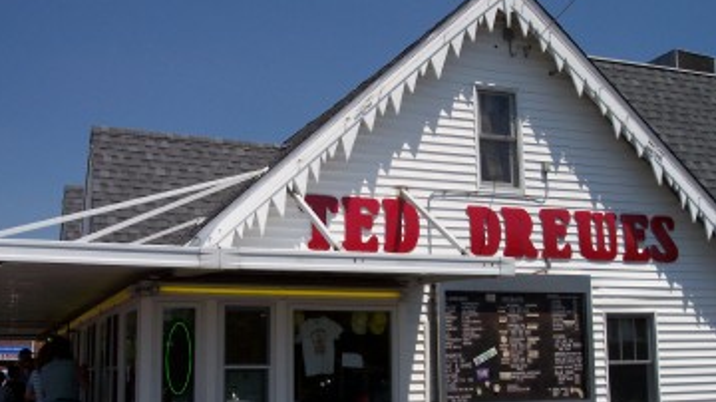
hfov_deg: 44.6
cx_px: 352
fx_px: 873
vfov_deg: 25.9
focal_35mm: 46
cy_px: 203
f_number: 4.8
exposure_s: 1/1000
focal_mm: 8
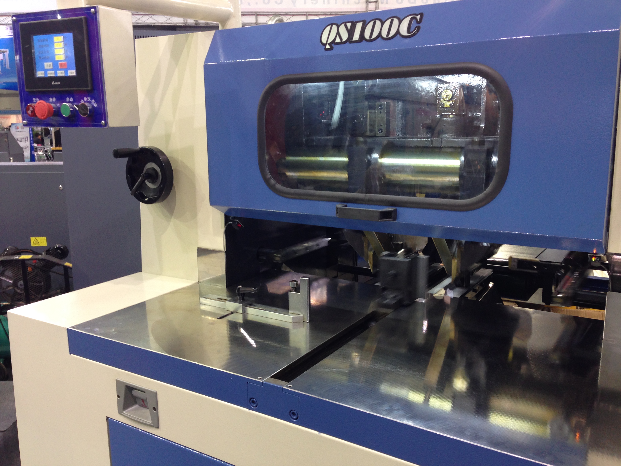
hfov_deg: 55.4
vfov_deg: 42.9
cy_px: 233
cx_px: 310
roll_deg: +0.7
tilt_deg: -12.1
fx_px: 592
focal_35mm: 33
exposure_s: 1/20
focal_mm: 4.12
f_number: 2.4
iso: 80
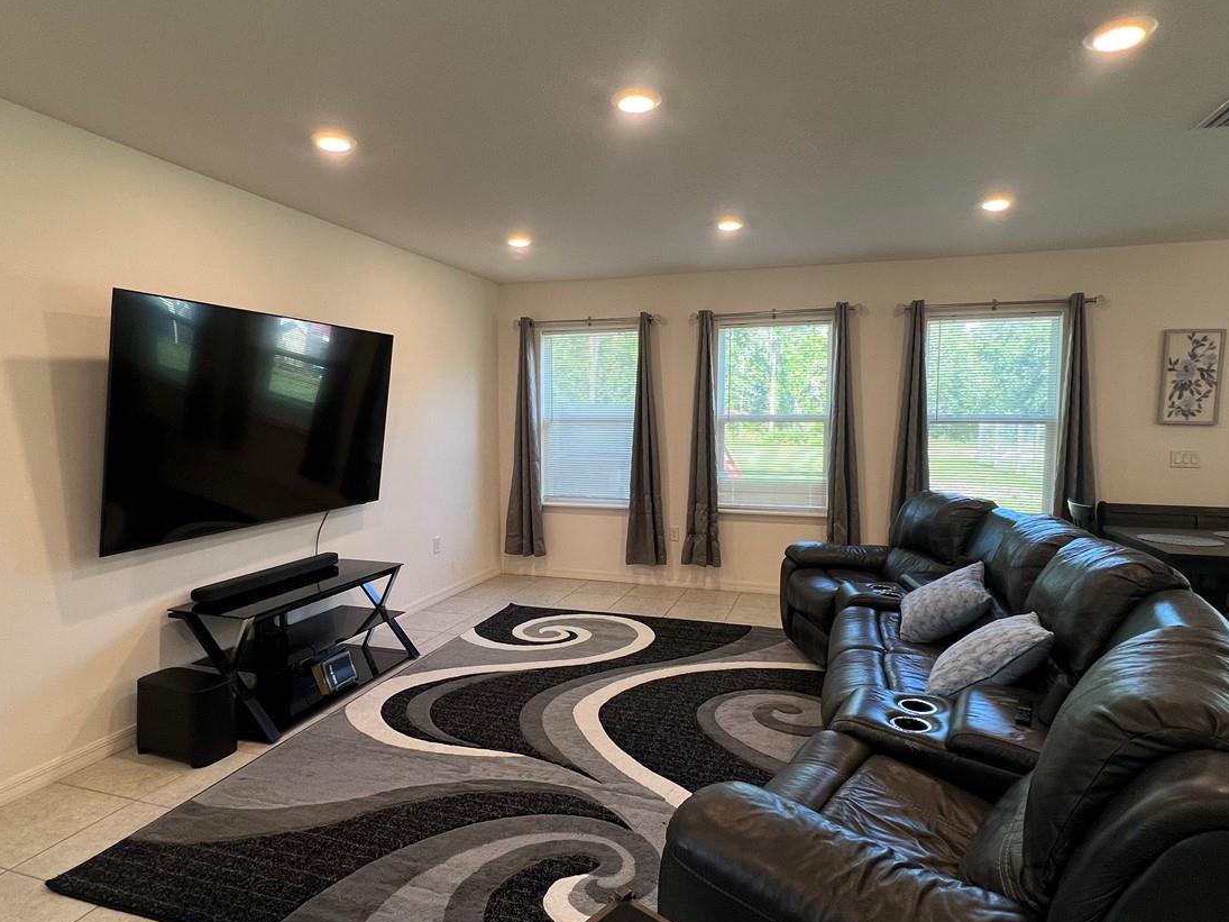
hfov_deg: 84.7
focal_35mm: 19
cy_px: 471
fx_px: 674
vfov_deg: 68.7
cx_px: 607
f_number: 1.8
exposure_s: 1/120
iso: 160
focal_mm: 1.57
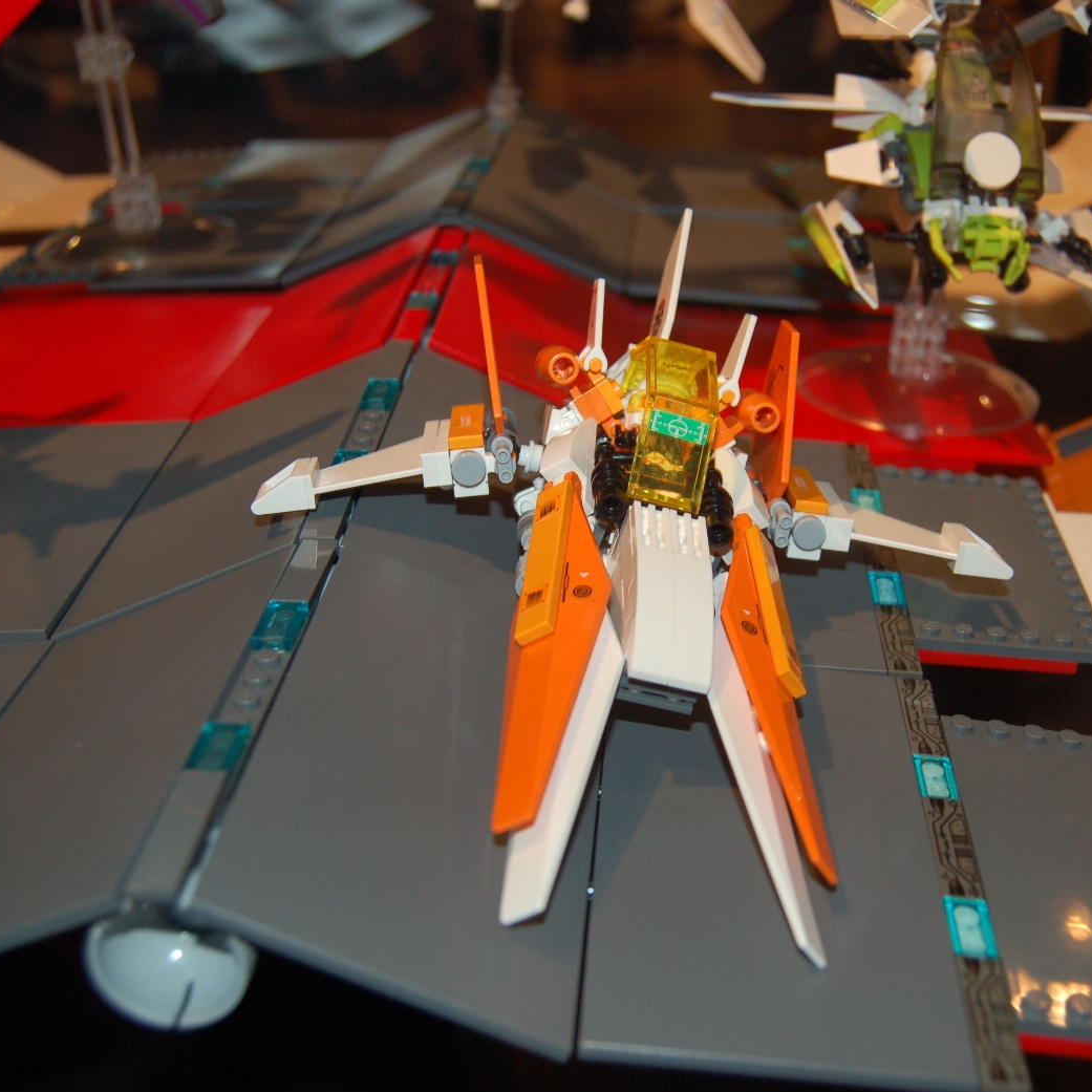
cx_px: 662
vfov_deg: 36.1
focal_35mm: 47
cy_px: 541
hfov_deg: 35.9
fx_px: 1677
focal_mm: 24
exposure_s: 1/60
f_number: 4
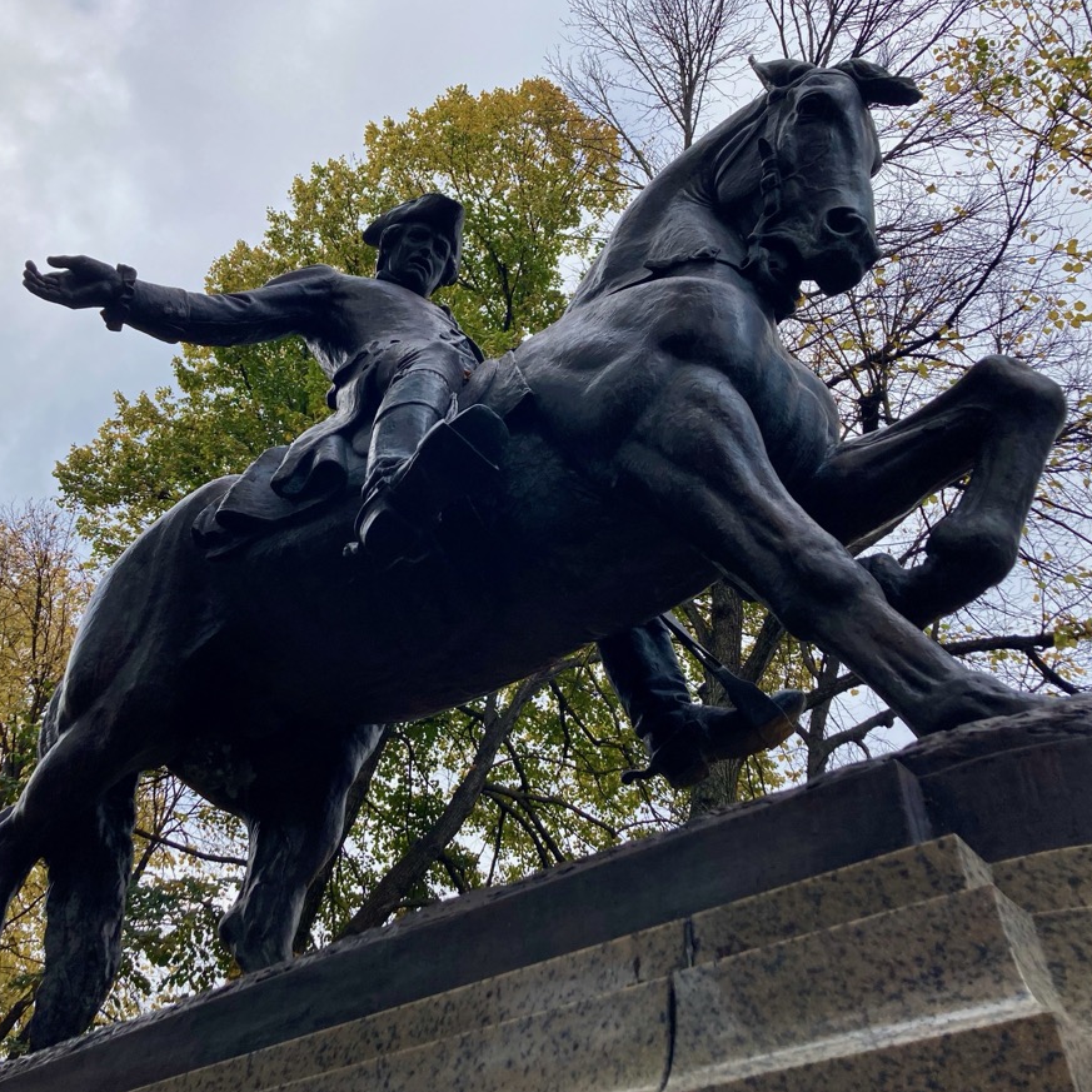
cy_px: 533
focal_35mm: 34
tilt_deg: +45.1
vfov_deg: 48.4
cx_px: 440
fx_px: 1213
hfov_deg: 48.2
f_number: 1.8
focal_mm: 3.99
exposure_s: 1/1230
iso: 20
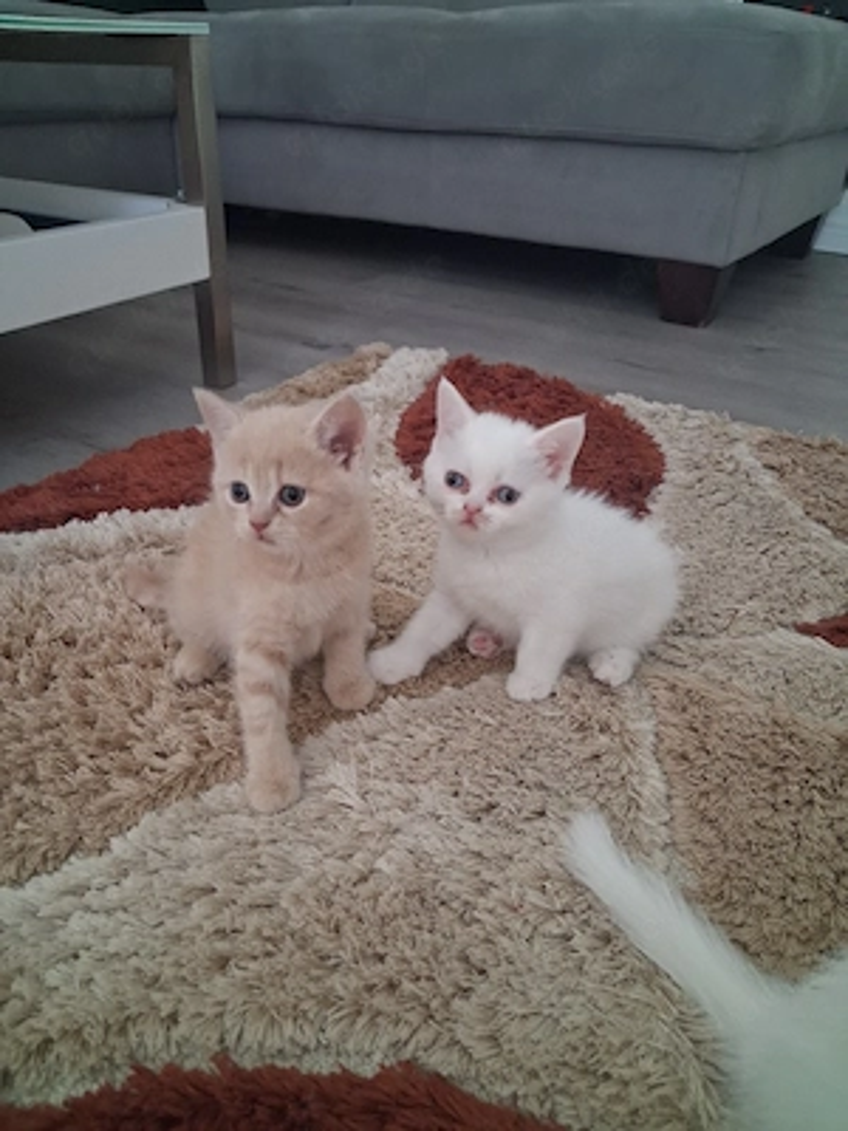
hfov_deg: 51.4
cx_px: 424
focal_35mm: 27
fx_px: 882
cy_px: 566
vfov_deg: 65.3
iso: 500
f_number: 1.8
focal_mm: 4
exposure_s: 1/30
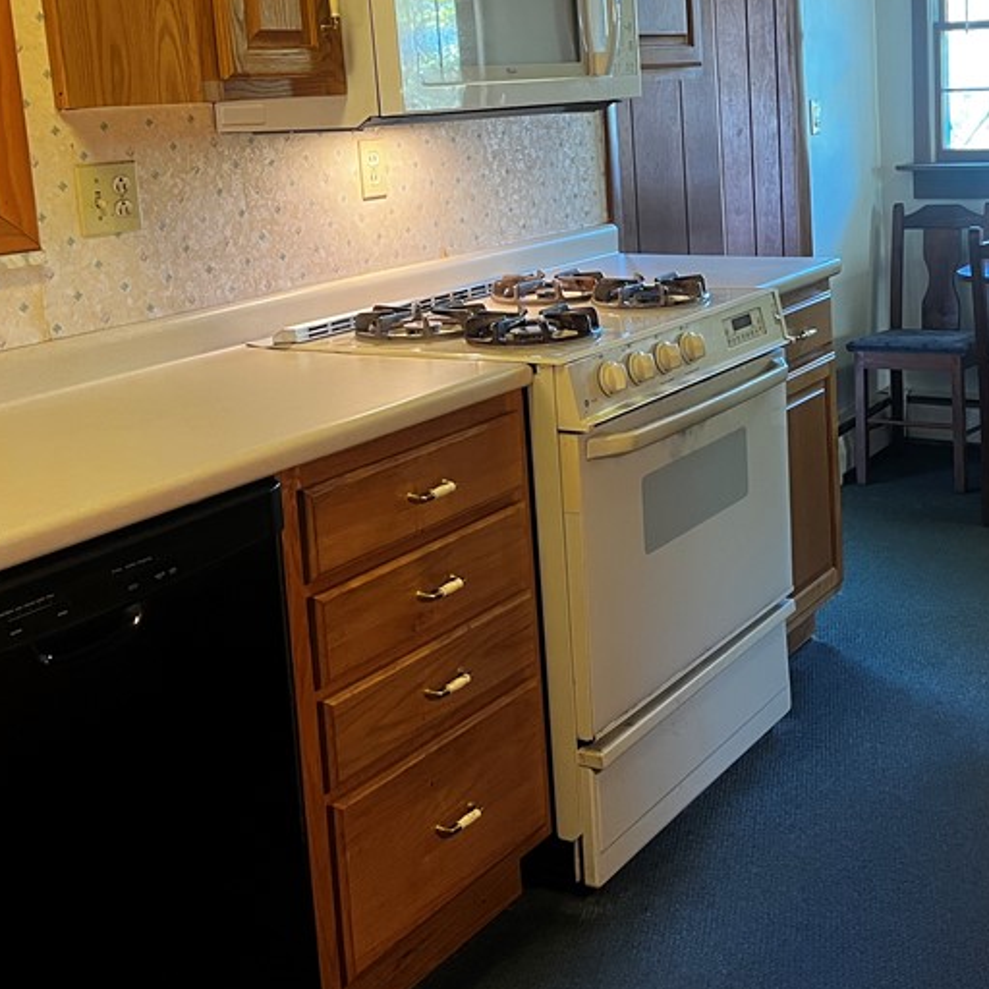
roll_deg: +2.4
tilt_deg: -9.7
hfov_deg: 35.9
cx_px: 749
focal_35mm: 46
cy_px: 292
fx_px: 1487
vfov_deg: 36.2
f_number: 1.6
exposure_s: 1/60
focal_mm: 5.1
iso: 250
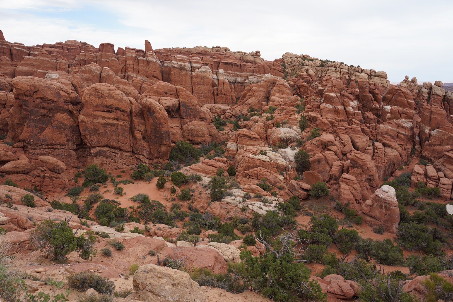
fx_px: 365
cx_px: 226
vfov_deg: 45.0
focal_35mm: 29
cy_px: 151
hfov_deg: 63.7
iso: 100
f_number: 6.3
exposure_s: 1/100
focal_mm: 29
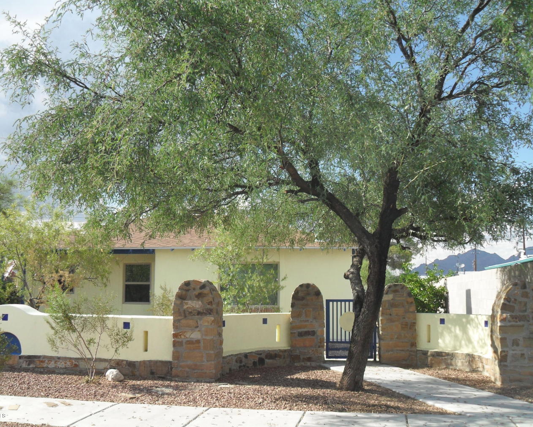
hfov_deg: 49.1
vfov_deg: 40.1
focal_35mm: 37
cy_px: 214
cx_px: 254
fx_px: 584
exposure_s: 1/60
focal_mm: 6.2
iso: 100
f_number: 8.9
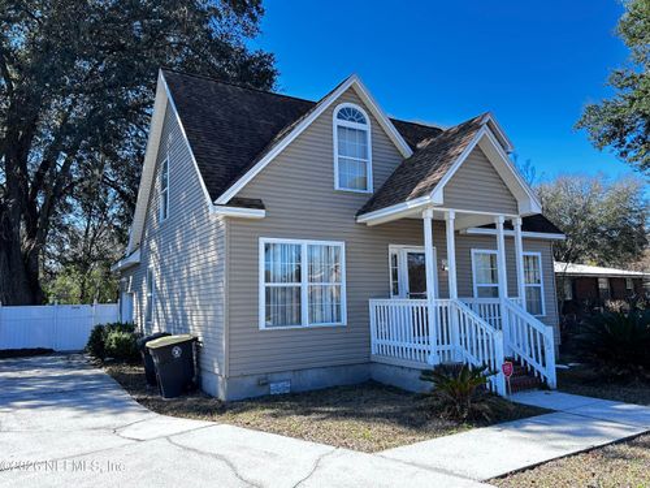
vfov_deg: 53.1
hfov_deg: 67.3
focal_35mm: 26
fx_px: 488
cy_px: 244
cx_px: 325
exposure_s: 1/639
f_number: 1.5
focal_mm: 5.7
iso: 50
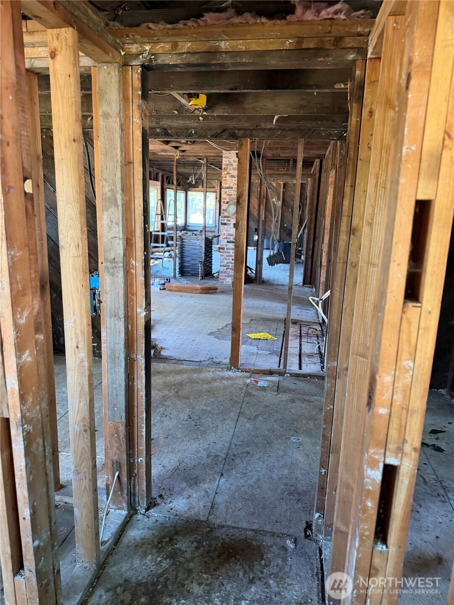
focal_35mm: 24
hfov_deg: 56.8
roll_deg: -2.1
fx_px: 420
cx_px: 227
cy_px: 302
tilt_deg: -11.6
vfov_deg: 71.6
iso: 500
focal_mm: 6.76
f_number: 1.78
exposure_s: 1/60
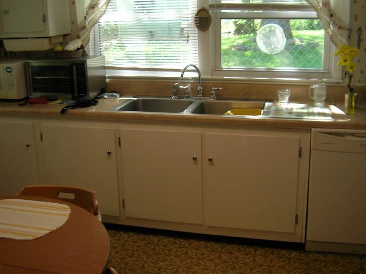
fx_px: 412
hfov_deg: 47.8
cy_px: 127
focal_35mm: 39
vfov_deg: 36.8
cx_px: 196
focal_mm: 5.7
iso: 50
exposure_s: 1/30
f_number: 2.9
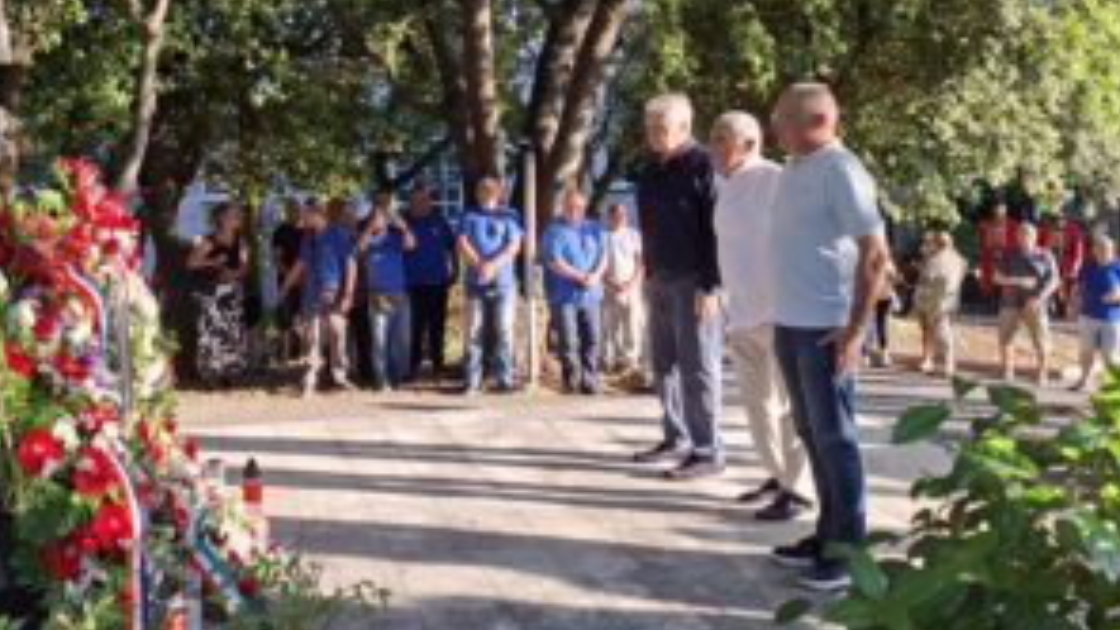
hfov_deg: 57.0
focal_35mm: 34
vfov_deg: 33.8
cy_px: 137
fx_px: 1010
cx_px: 391
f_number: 1.8
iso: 32
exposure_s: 1/163
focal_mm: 5.54
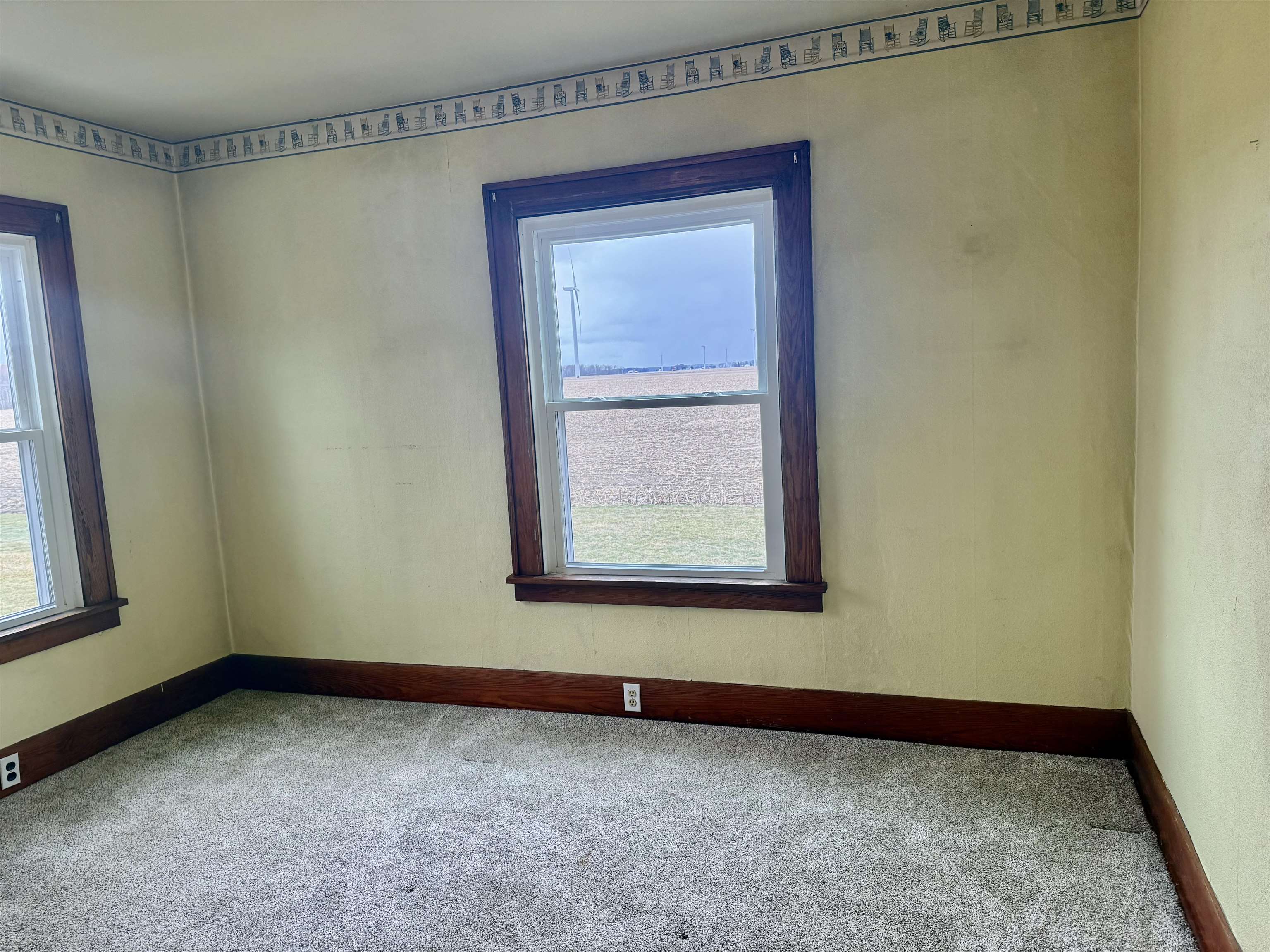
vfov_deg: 56.8
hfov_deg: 71.6
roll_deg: +3.0
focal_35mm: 24
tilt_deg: -6.4
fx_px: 881
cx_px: 635
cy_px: 476
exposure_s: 1/240
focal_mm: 6.76
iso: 125
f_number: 1.78
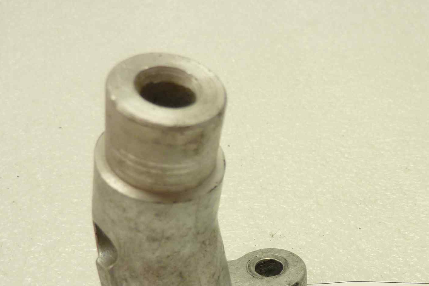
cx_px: 318
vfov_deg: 27.9
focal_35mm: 47
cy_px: 237
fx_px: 560
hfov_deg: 40.8
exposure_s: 1/20
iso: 80
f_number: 3.3
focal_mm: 4.1
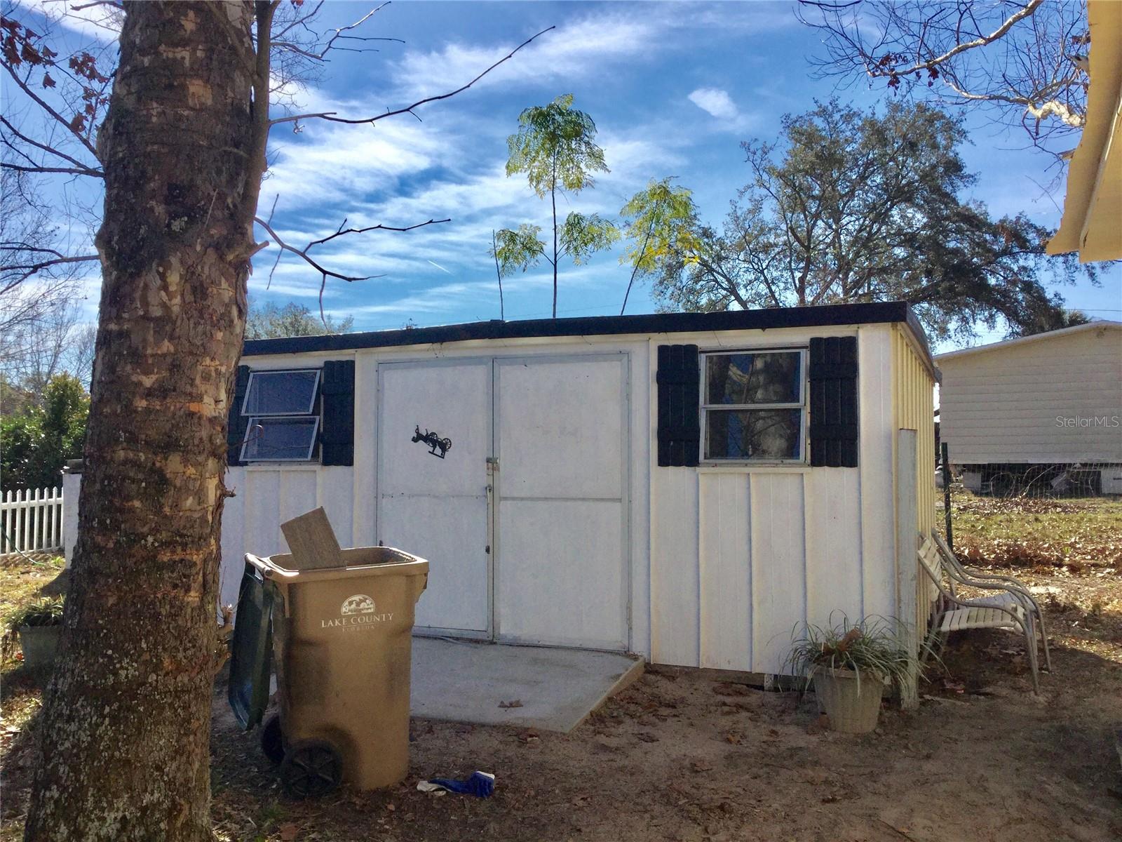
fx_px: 1005
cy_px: 421
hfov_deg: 58.4
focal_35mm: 31
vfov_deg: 45.4
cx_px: 561
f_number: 2.4
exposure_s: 1/2331
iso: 25
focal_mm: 3.3
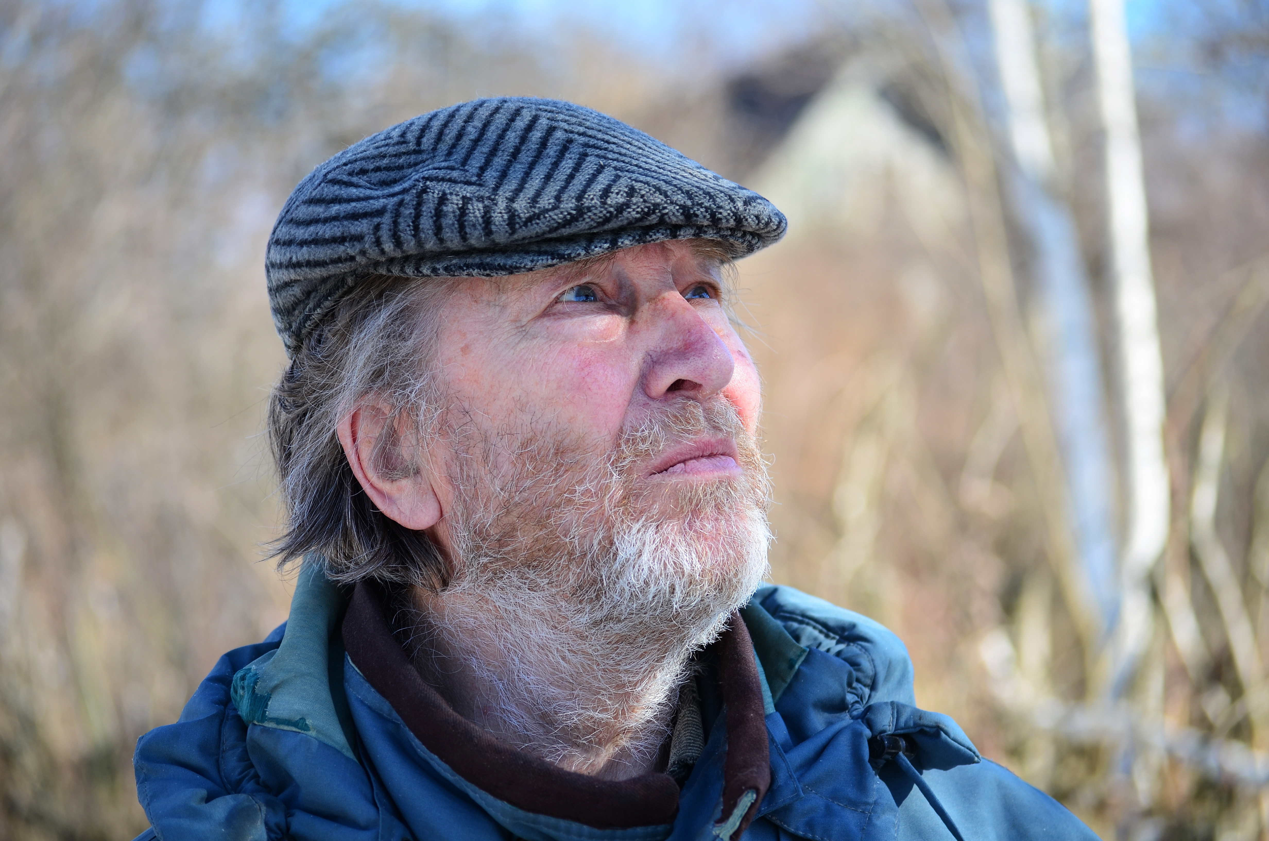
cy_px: 420
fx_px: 4327
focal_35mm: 123
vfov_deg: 11.1
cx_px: 634
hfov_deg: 16.7
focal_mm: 82
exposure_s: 1/200
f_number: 4.2
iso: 110
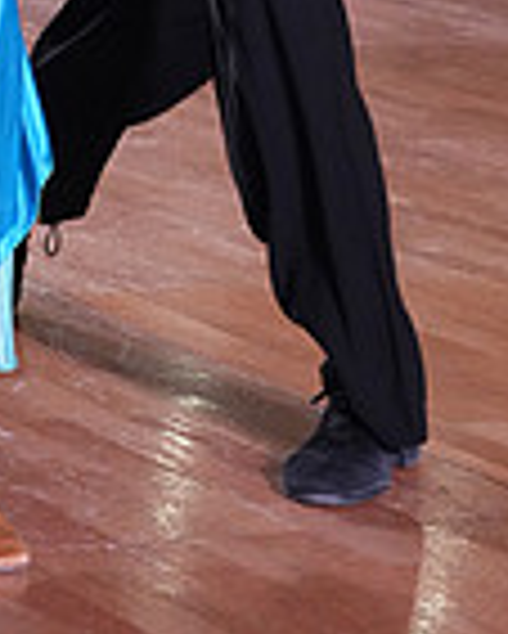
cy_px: -612
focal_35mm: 209
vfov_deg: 8.8
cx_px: -124
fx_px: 3924
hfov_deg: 7.3
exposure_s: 1/320
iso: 5000
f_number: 5
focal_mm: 54
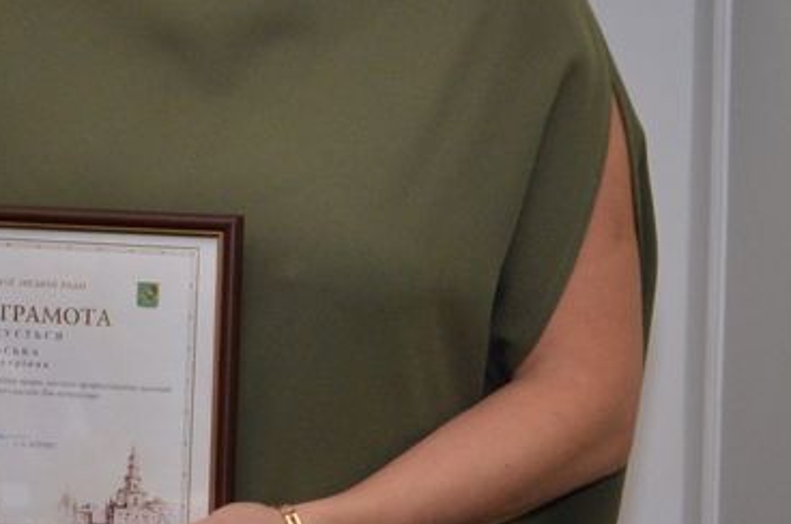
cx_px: -191
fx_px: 5635
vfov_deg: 5.3
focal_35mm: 257
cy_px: -18
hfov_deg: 7.9
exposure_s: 1/250
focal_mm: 45
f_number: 4.8
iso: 800
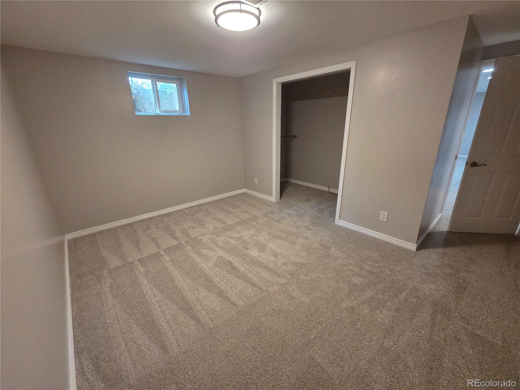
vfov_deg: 89.9
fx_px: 195
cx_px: 260
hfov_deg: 106.2
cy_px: 195
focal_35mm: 13
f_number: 2.2
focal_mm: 2.2
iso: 500
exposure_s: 1/60
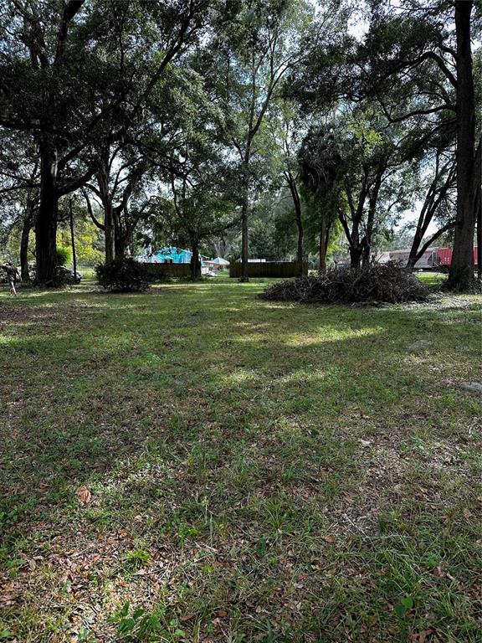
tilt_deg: -9.0
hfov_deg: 56.8
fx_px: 446
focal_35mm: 24
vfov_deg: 71.6
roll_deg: -0.7
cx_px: 241
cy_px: 322
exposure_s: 1/535
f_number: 1.78
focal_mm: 6.86
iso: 80
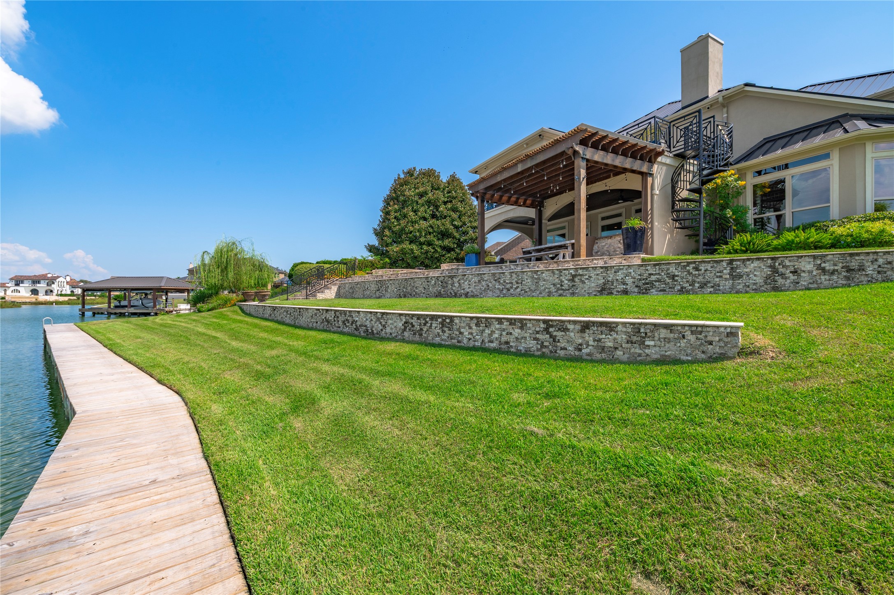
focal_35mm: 14
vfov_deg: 81.1
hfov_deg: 104.3
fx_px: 347
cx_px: 447
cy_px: 298
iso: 125
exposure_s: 1/200
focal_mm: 14
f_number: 13
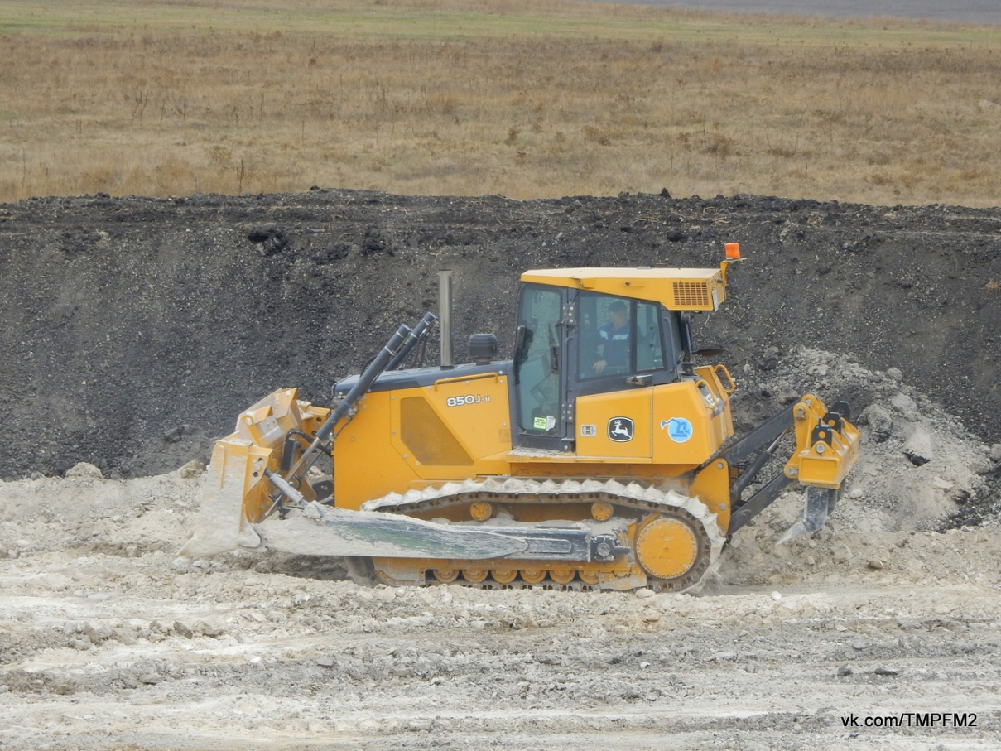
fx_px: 4743
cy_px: 376
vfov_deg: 9.1
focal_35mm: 164
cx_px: 500
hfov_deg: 12.0
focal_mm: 29.2
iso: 125
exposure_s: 1/100
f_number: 6
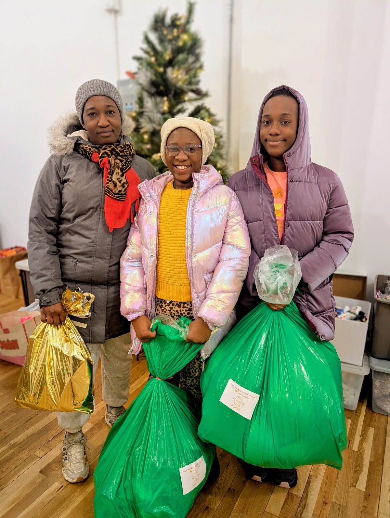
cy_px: 259
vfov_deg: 71.5
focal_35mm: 24
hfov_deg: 56.9
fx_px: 360
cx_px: 195
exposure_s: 1/120
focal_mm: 6.9
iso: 350
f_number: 1.68
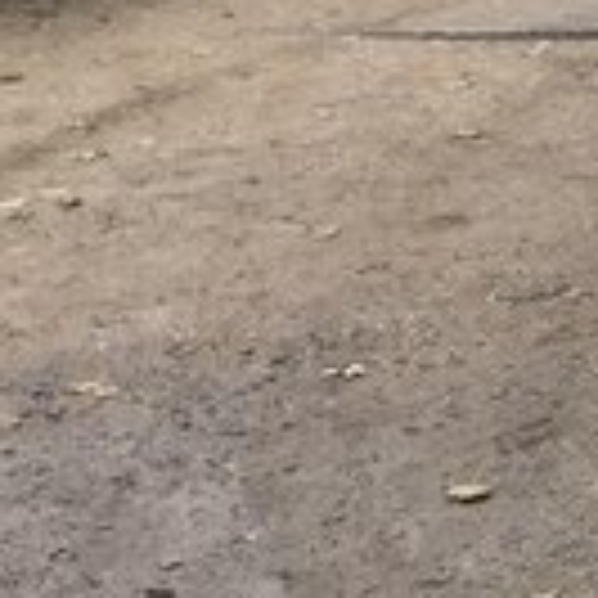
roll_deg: -1.0
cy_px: -83
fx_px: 2482
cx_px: 1178
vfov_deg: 13.4
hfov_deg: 12.2
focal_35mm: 127
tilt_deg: -5.8
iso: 32
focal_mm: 4.15
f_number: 2.2
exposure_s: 1/165
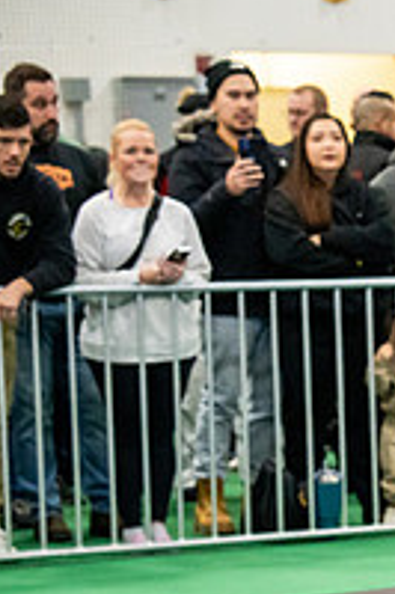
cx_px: 778
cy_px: 527
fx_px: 3347
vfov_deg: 10.1
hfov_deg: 6.6
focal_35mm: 203
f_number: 2.8
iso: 4000
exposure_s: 1/400
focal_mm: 70
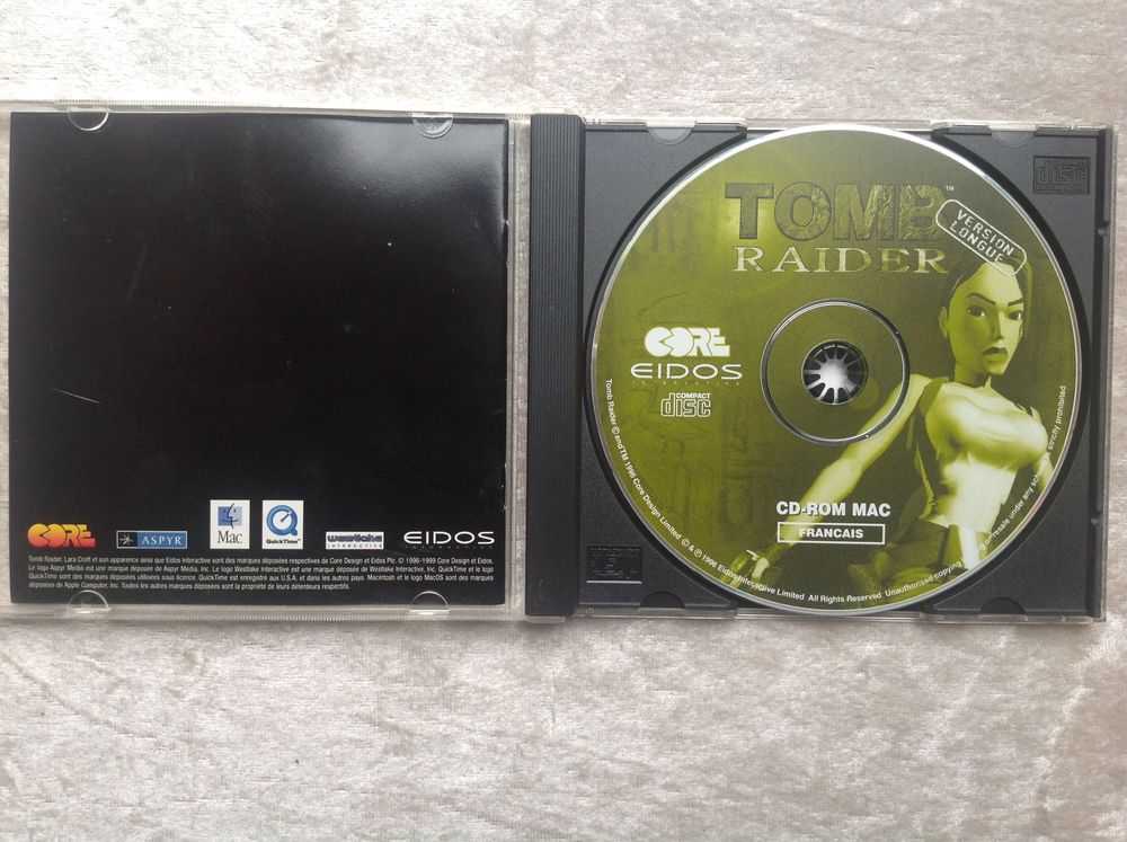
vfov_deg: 40.6
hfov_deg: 52.7
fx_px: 1138
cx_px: 564
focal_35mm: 35
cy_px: 421
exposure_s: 1/15
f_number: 2.4
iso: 64
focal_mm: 4.28
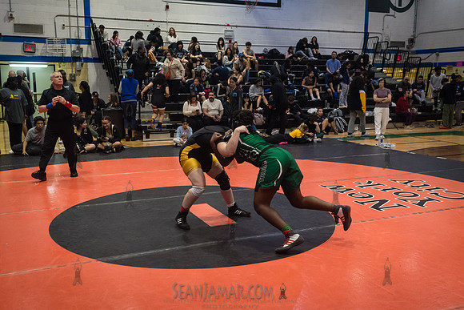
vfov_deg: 36.2
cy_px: 155
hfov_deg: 52.2
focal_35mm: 37
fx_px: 474
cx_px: 232
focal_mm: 35
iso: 5000
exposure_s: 1/800
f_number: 3.2
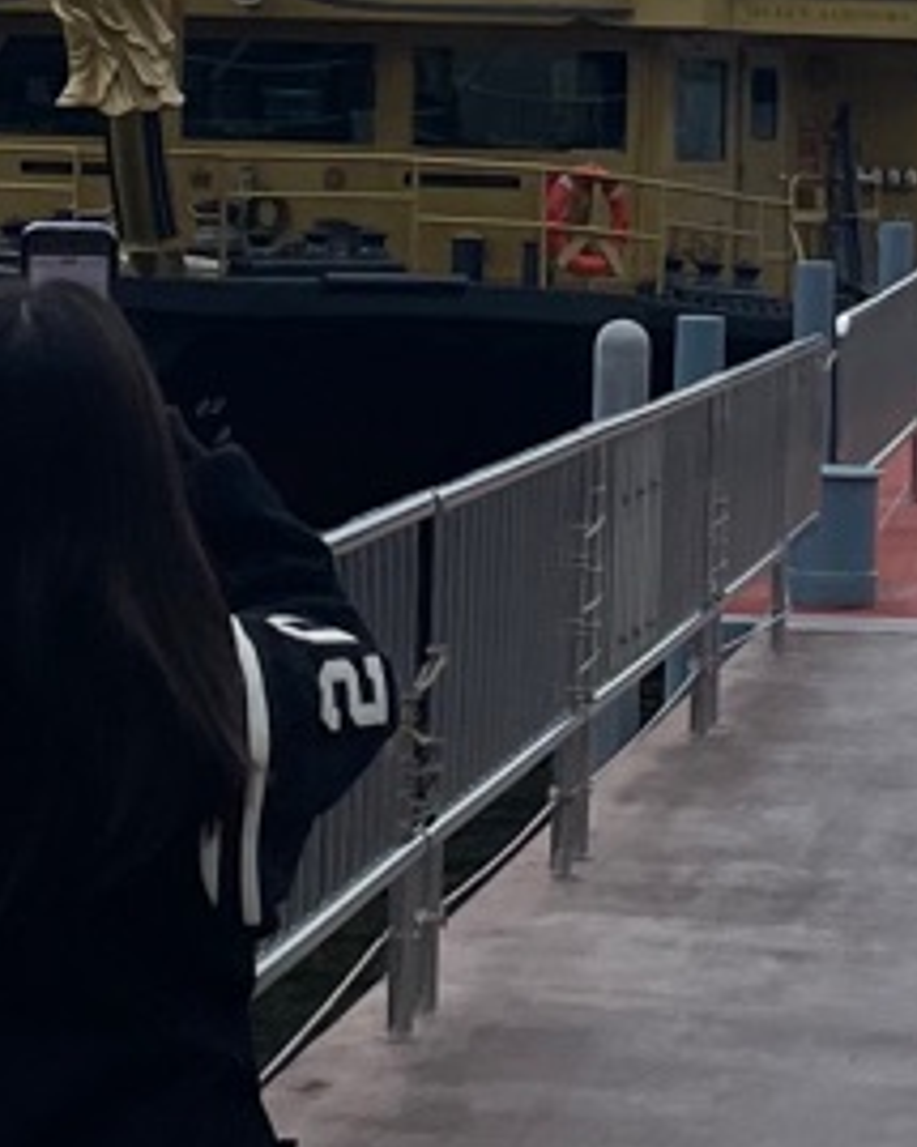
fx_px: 5126
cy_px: -107
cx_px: 367
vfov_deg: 12.6
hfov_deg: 10.2
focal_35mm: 151
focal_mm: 4.2
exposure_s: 1/2451
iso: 32
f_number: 1.6
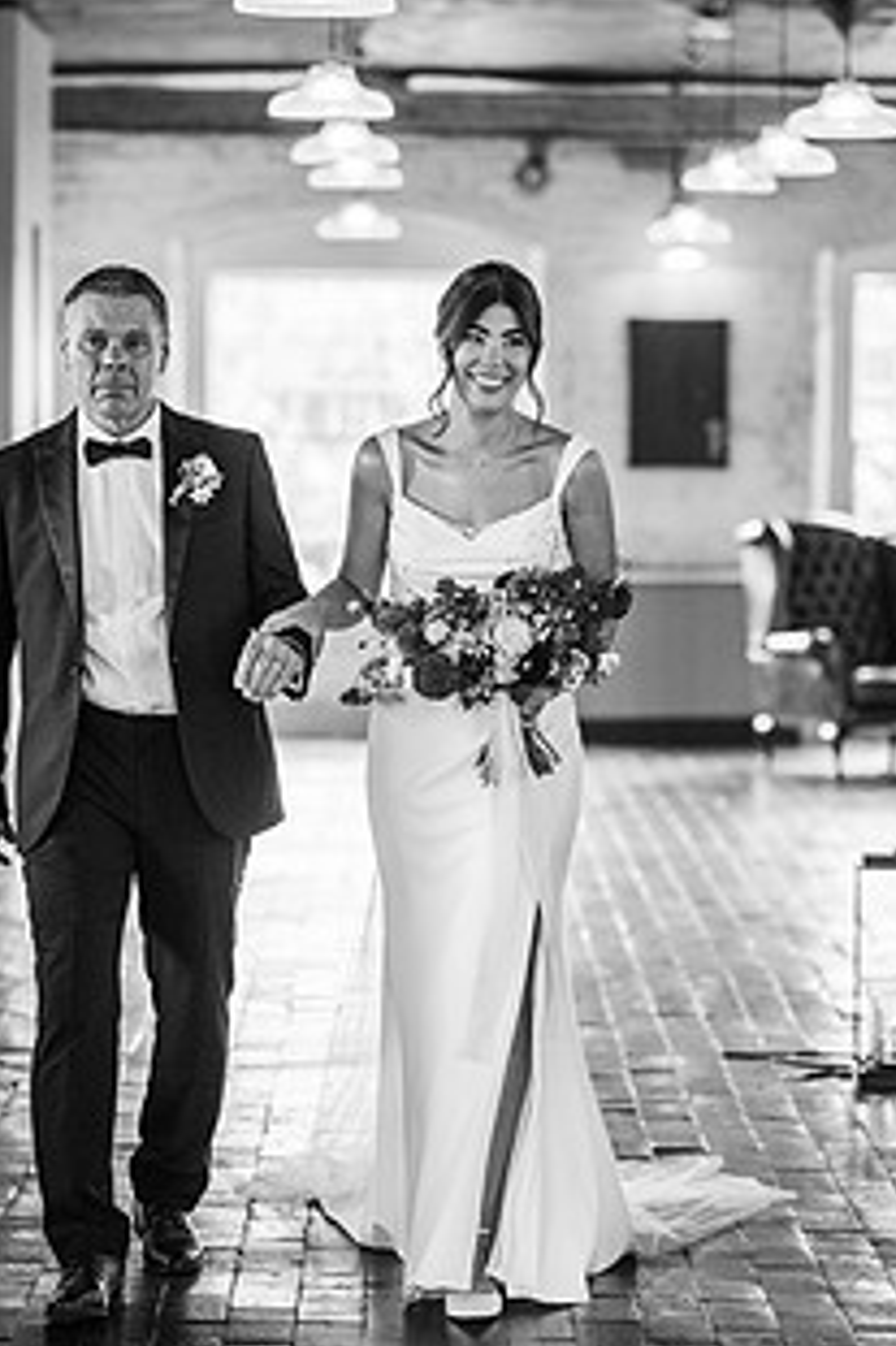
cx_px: 392
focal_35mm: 123
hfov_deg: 11.1
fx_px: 4597
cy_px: 593
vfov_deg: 16.7
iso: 280
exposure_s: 1/200
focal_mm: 85
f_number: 2
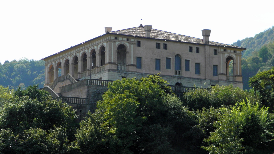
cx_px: 143
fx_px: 770
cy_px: 70
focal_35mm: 106
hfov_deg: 20.2
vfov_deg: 11.4
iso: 100
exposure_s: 1/320
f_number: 4.4
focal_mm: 14.3
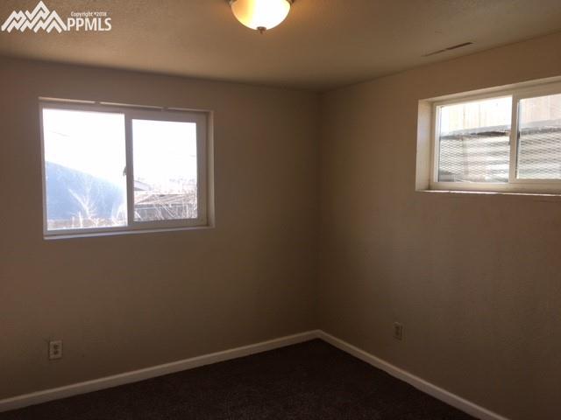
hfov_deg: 61.7
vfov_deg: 48.2
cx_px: 280
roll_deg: +0.1
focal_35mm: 29
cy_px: 210
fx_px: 470
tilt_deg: -3.8
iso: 25
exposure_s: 1/72
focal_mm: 4.15
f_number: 2.2
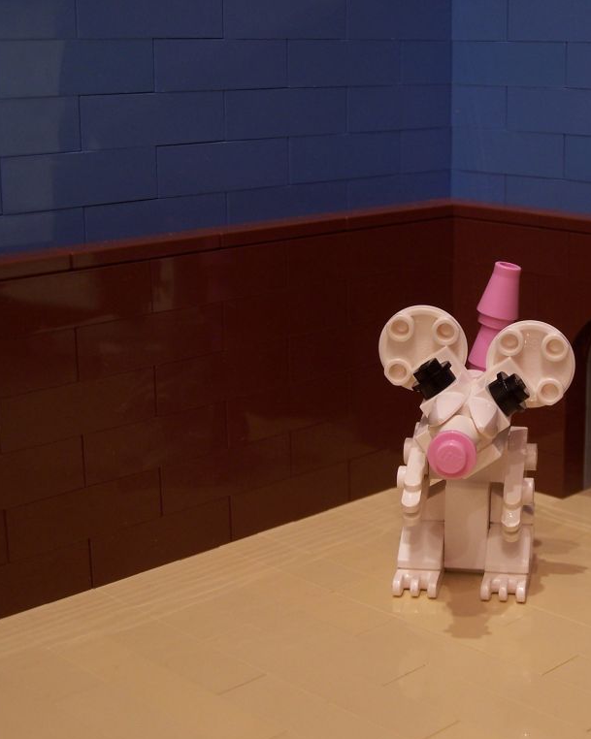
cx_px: 492
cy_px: 371
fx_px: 1378
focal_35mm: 63
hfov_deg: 23.8
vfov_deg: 30.0
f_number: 3.2
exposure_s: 1/3
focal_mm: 8
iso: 80
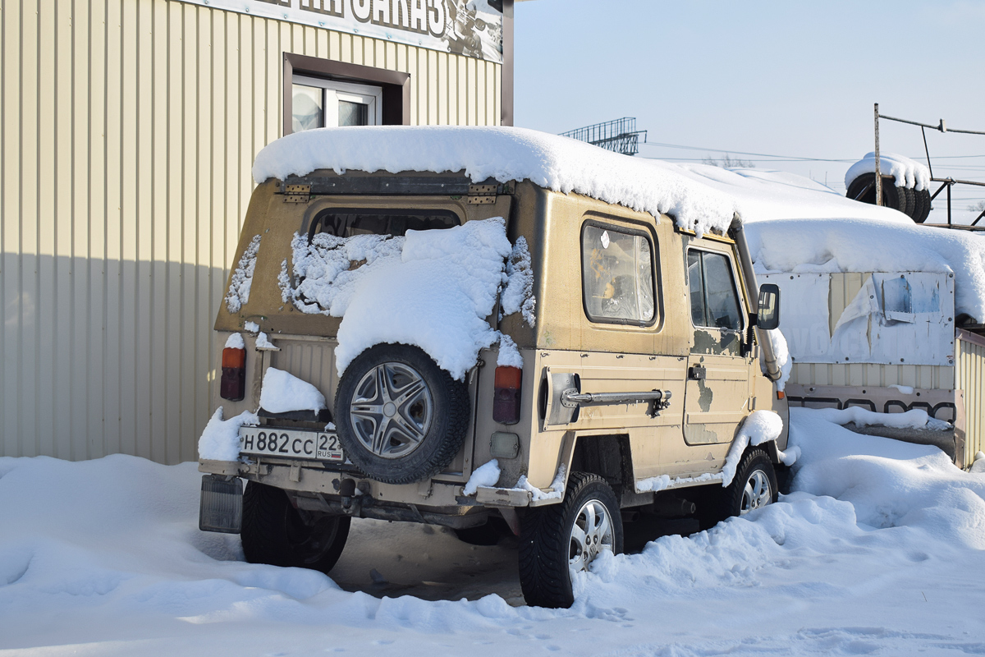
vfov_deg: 28.1
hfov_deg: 41.1
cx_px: 492
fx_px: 1313
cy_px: 328
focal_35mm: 48
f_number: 6.3
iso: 100
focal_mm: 32
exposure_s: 1/640
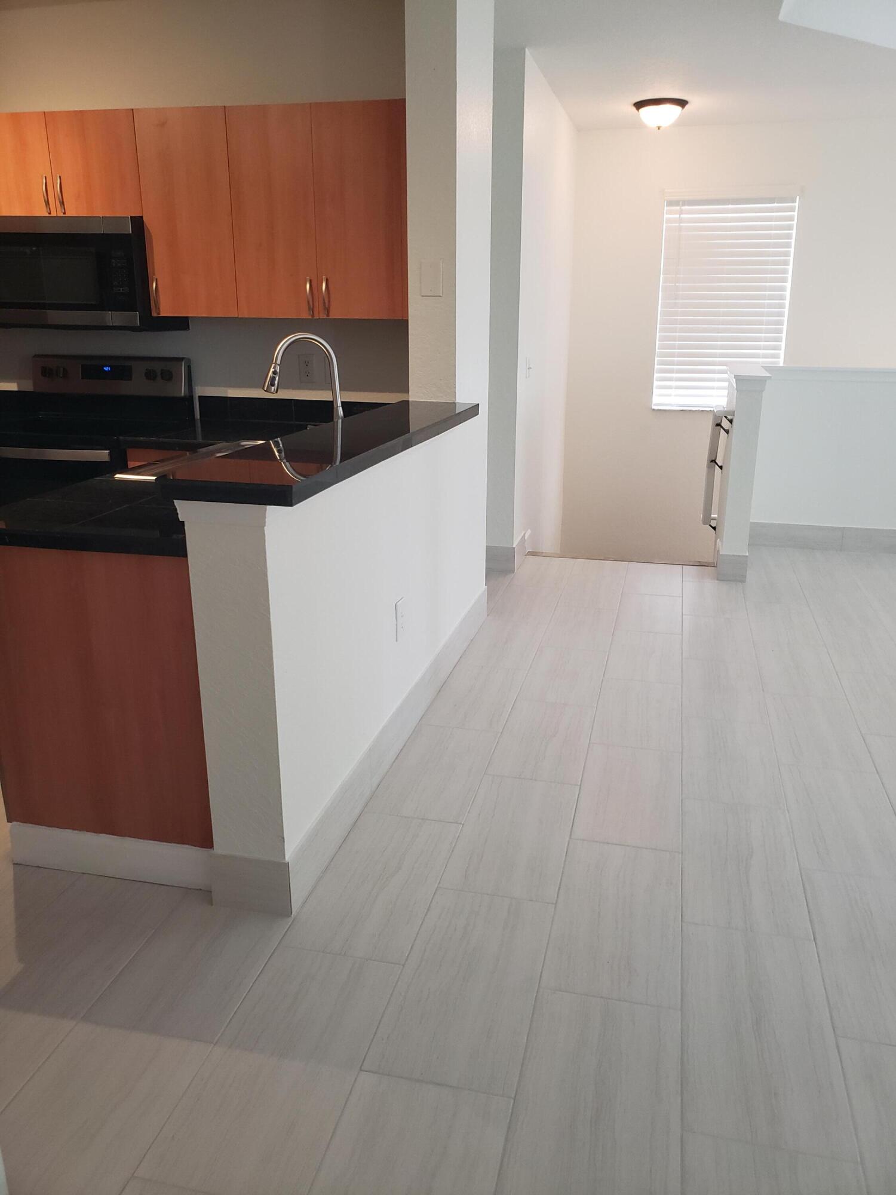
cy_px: 598
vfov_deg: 67.3
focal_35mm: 26
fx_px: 897
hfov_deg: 53.1
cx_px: 448
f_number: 2.4
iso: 250
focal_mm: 4.3
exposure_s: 1/60
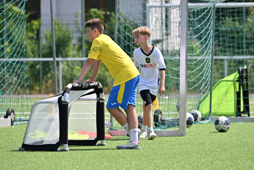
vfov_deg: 4.6
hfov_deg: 6.9
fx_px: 2117
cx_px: 127
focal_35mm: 300
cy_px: 85
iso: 320
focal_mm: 300
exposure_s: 1/1600
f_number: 5.6
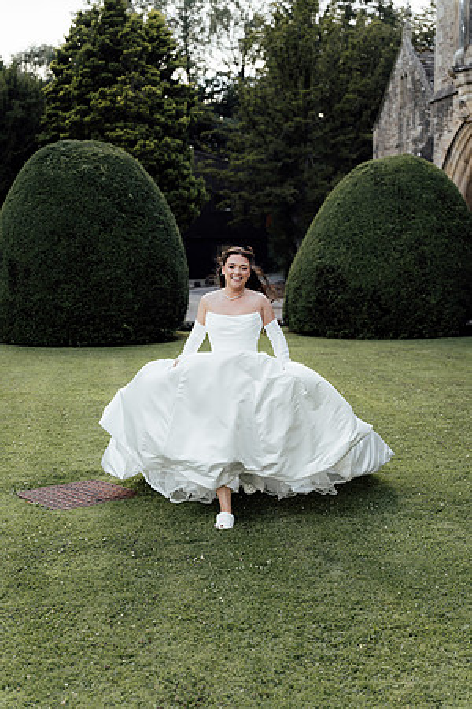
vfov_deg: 40.3
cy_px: 354
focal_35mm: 49
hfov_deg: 27.5
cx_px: 236
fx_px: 966
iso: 250
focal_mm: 49.1
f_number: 2.8
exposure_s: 1/400
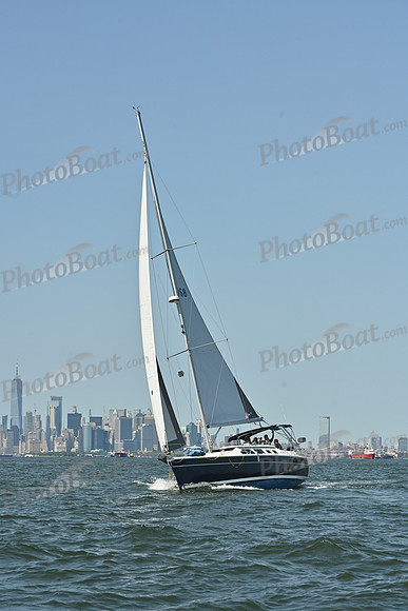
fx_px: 1665
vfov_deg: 20.8
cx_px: 204
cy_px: 306
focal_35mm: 98
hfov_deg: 14.0
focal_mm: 98
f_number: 10
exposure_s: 1/1250
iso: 320
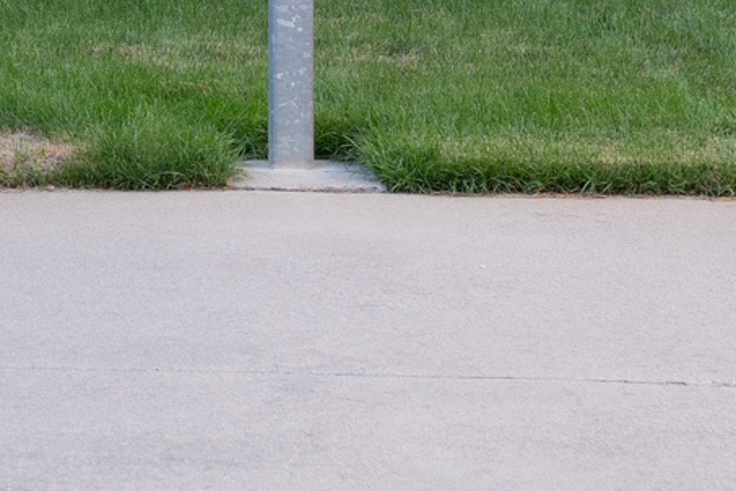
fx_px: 4068
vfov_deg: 6.7
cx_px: -171
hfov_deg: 10.2
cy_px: -489
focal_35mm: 199
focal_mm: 44
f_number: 4
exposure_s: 1/160
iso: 400
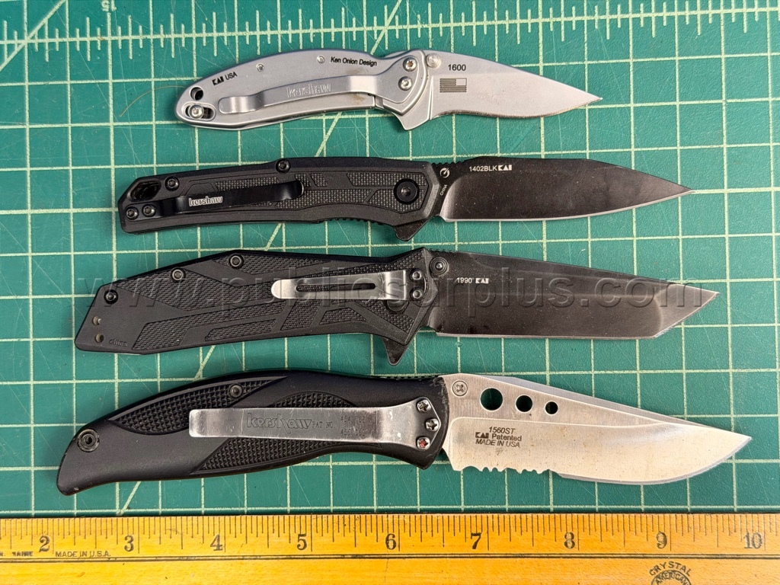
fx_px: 1082
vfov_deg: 30.3
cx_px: 390
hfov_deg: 39.7
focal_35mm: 48
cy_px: 292
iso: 125
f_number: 1.78
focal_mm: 6.76
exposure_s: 1/120
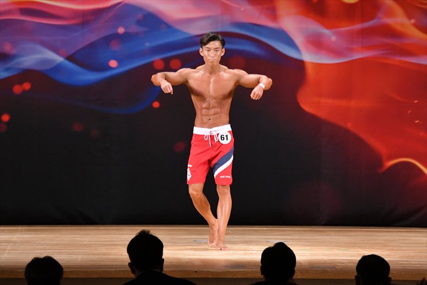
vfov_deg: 6.1
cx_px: 214
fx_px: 2667
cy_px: 142
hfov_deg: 9.2
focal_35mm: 225
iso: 3200
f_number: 5.6
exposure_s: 1/400
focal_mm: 150
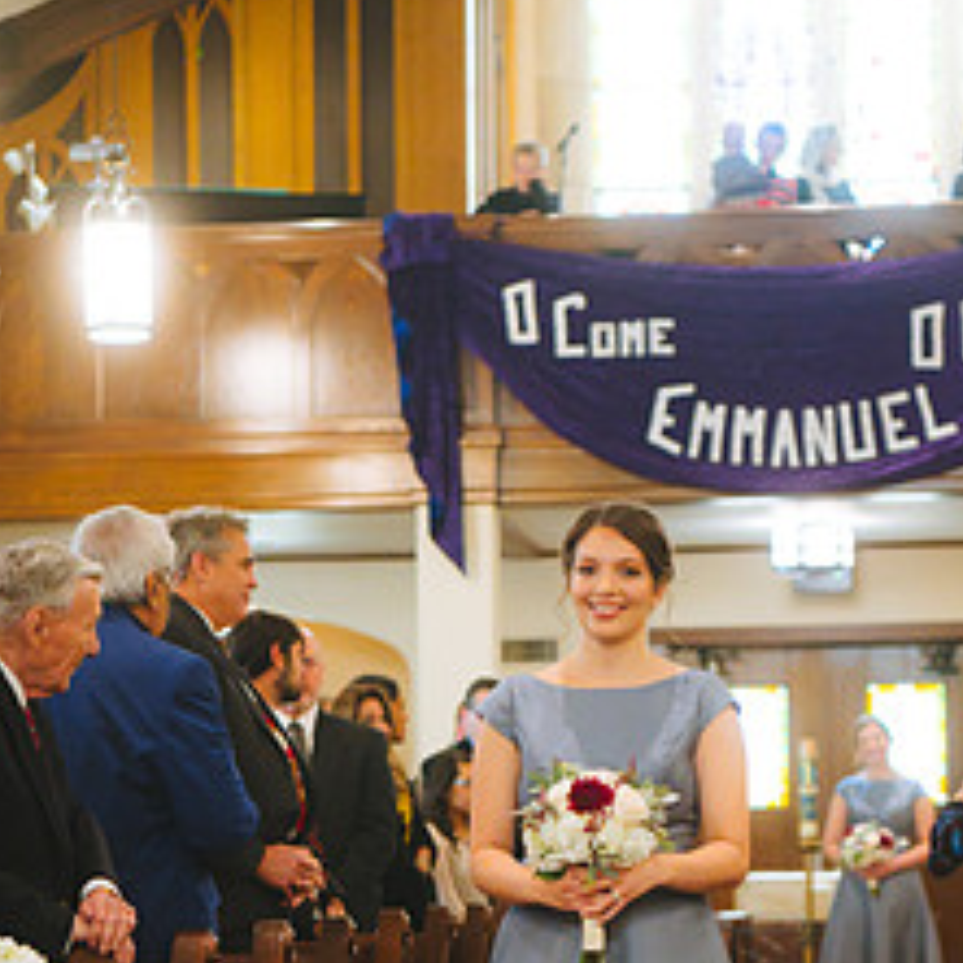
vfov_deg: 14.2
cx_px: 582
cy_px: 911
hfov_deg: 14.4
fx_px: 3808
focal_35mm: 121
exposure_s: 1/160
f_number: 2.8
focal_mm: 70
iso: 2500
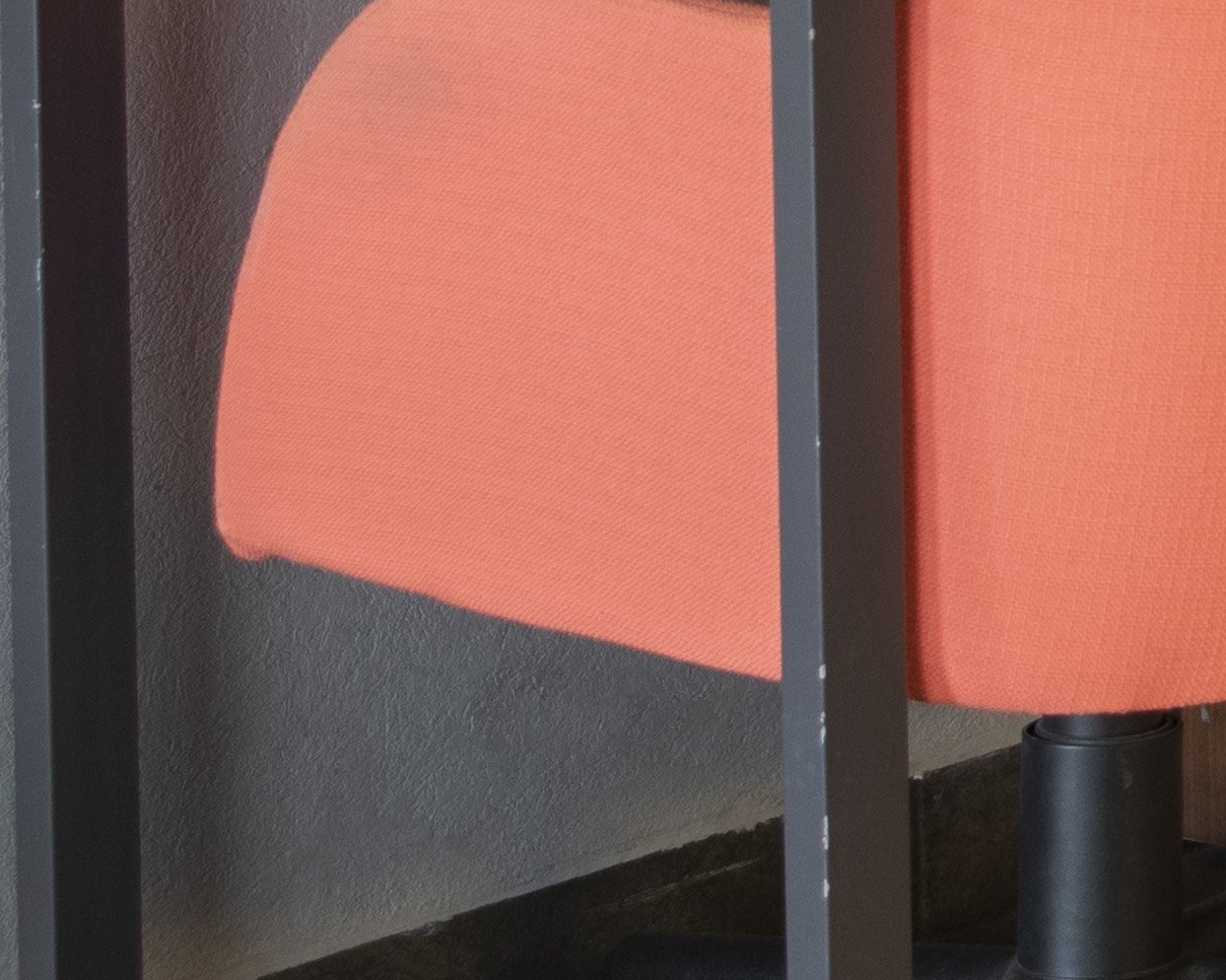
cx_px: 3115
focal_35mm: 429
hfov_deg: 4.4
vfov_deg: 3.6
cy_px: -546
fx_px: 15564
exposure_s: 1/1.25
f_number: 8
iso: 200
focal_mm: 75
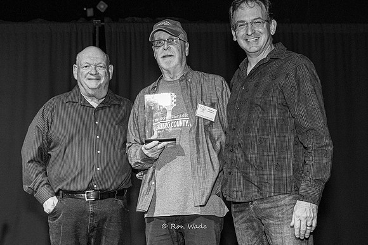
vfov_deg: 24.9
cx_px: 184
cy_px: 162
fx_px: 554
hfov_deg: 36.7
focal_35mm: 54
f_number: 3.2
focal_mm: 41
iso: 6400
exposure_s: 1/160
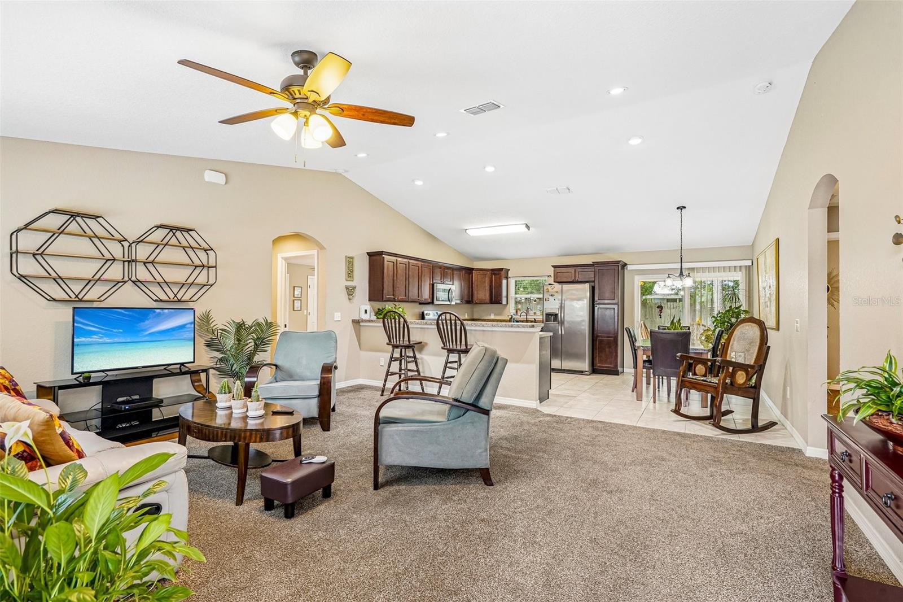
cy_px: 301
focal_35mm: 16
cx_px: 452
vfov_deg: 73.7
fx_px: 401
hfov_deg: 96.7
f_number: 8
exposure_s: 1/8
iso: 400
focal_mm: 16
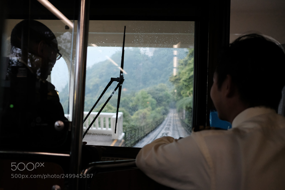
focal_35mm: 35
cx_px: 142
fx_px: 277
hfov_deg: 54.4
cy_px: 95
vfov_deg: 37.9
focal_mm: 23
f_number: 2
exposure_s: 1/640
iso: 3200
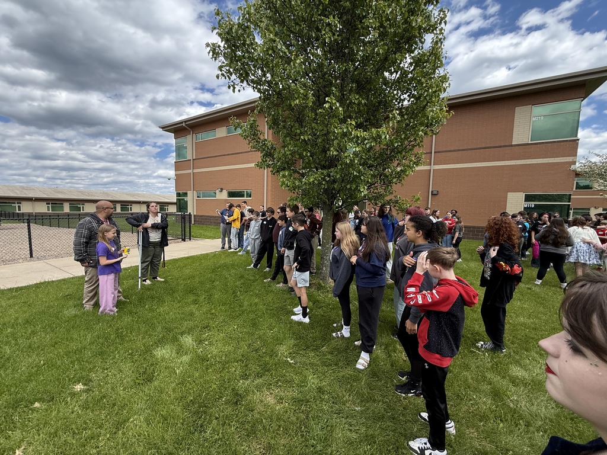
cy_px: 228
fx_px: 245
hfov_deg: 102.1
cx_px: 304
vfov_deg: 85.7
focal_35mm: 14
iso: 64
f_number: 2.2
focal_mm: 2.22
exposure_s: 1/709
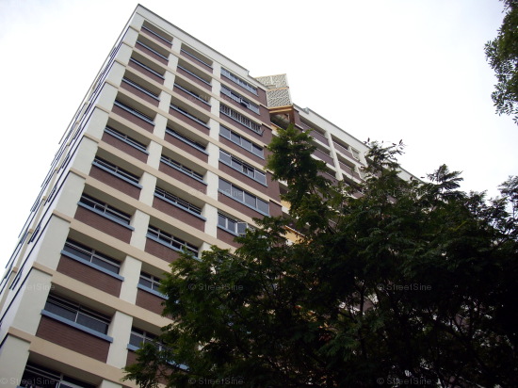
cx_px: 259
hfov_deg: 50.2
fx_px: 553
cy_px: 194
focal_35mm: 37
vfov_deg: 38.6
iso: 80
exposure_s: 1/400
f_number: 2.8
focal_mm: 6.2
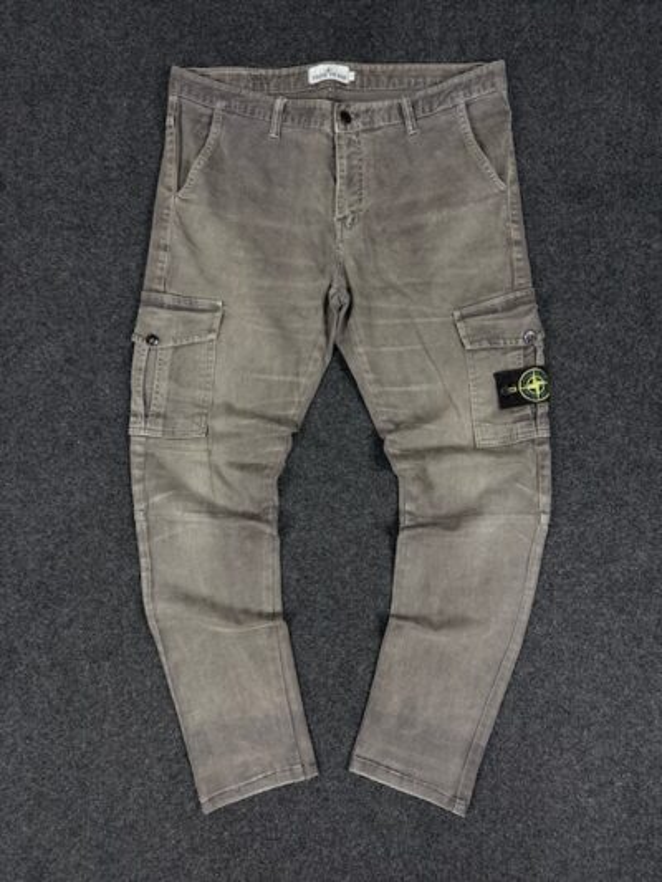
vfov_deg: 71.6
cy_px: 441
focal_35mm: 24
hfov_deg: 56.8
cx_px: 331
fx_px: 612
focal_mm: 6.76
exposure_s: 1/100
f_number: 1.78
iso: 125
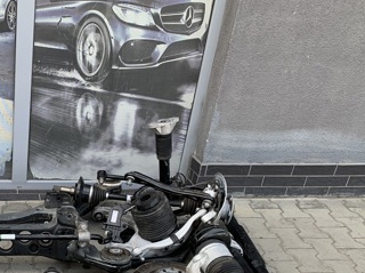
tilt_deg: -33.8
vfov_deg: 26.8
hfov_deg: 34.5
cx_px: 27
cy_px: 254
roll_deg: -2.5
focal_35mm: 52
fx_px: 547
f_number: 1.8
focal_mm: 4.25
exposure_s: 1/121
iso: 25
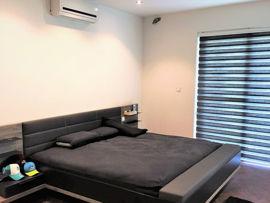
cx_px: 140
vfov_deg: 40.6
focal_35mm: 35
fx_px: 273
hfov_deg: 52.6
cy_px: 113
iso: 200
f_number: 2.2
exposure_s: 1/25
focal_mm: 4.15
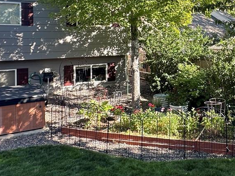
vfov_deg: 35.7
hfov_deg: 45.2
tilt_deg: -1.1
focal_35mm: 39
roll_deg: +0.5
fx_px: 265
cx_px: 191
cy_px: 37
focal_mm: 2.22
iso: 40
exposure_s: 1/196
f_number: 2.2
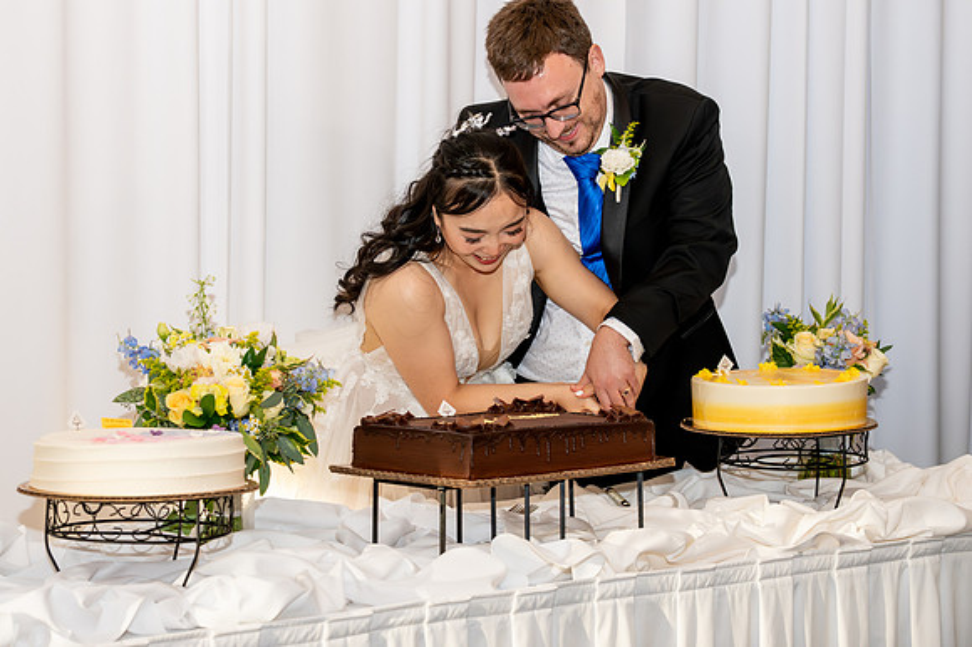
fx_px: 2536
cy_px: 324
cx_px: 486
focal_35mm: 94
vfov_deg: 14.5
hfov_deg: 21.7
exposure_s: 1/320
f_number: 4
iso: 1250
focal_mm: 63
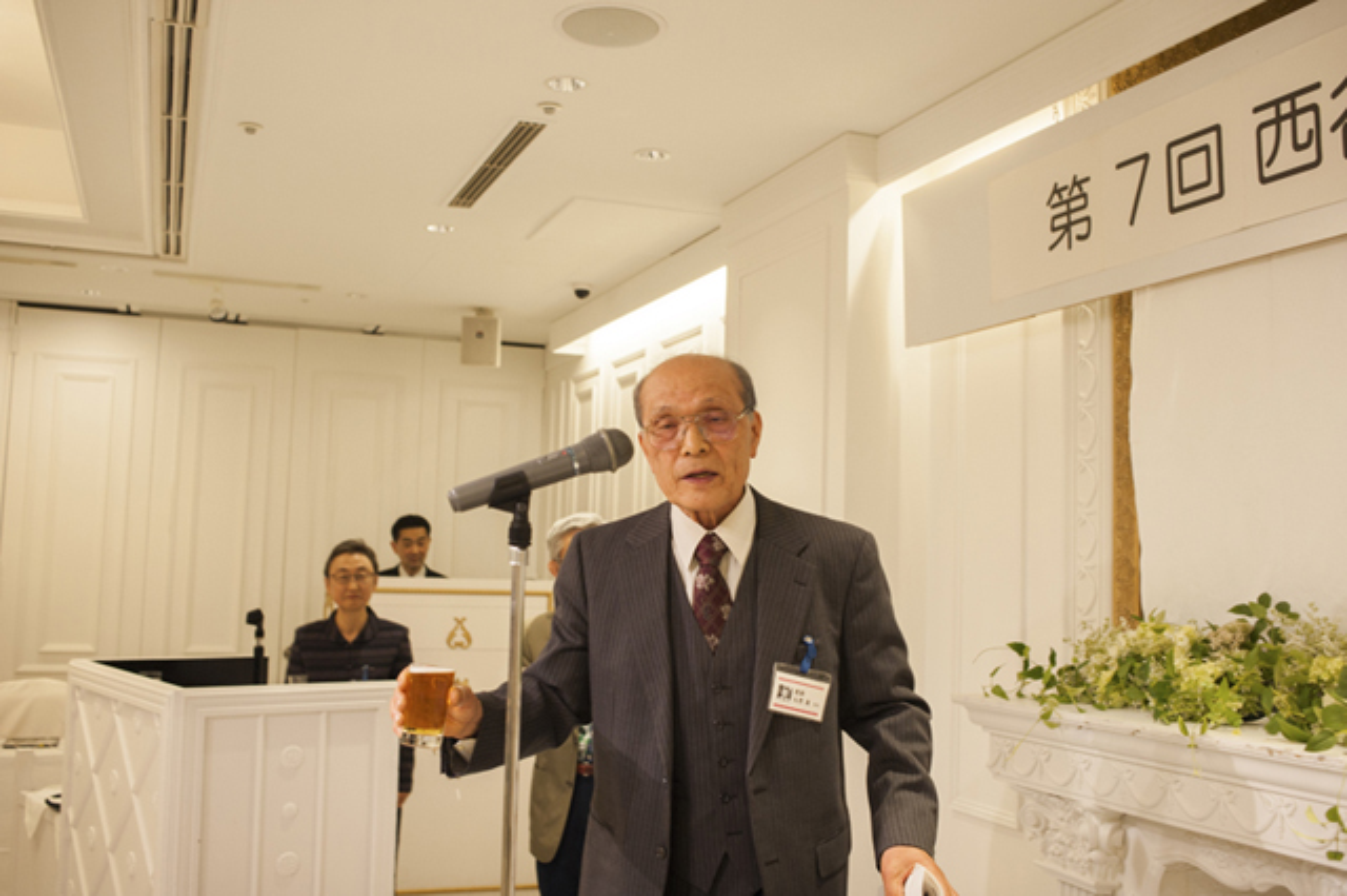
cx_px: 674
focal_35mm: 35
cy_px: 448
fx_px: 1309
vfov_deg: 37.8
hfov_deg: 54.5
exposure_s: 1/100
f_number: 5.6
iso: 320
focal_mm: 35
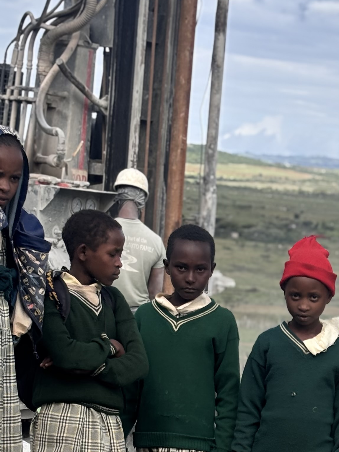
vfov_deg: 14.3
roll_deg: -5.4
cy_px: 379
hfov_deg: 10.8
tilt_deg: -7.1
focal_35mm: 137
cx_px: 300
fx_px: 1788
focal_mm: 5.96
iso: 40
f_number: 1.6
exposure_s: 1/1499
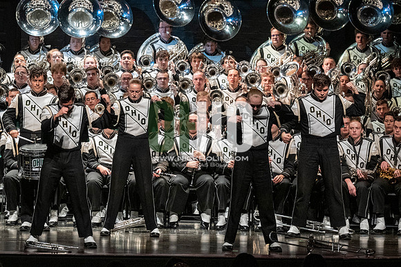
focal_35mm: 217
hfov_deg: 9.5
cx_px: 200
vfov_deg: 6.3
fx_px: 2416
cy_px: 134
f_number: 4
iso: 4000
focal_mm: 145
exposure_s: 1/500
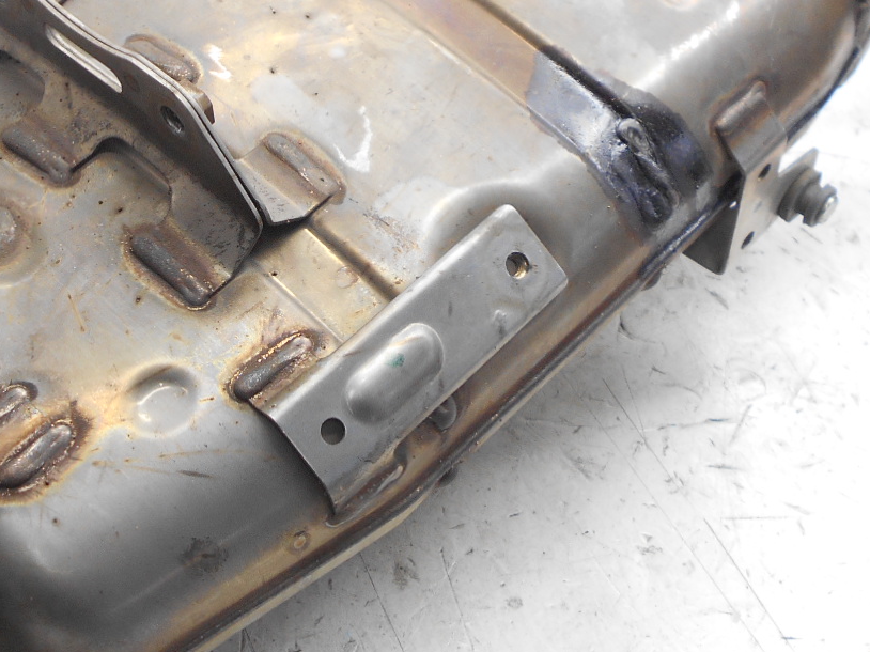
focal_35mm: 59
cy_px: 274
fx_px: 1482
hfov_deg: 32.3
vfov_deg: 24.8
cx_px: 252
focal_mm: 5.1
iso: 160
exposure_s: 1/30
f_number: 3.4
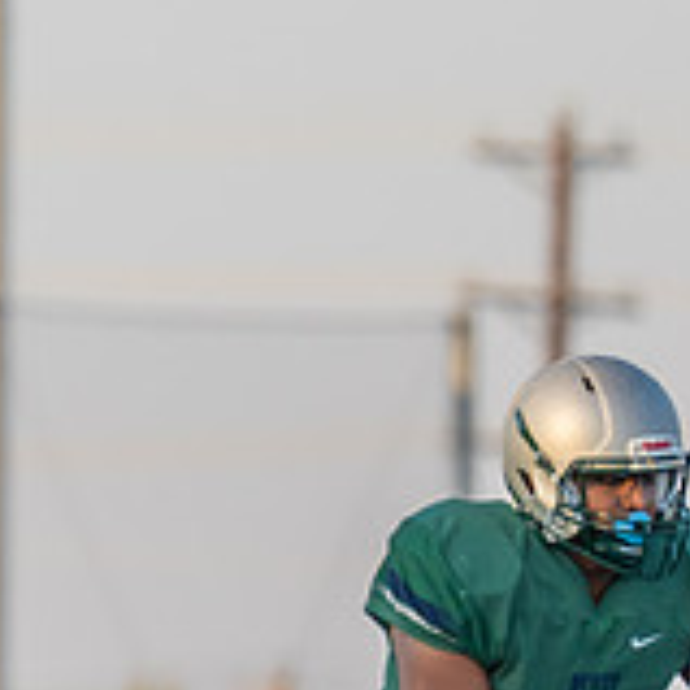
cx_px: -22
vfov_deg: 1.6
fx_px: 24063
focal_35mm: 1067
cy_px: 754
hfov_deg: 1.6
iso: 320
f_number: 2.8
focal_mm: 200
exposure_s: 1/1250
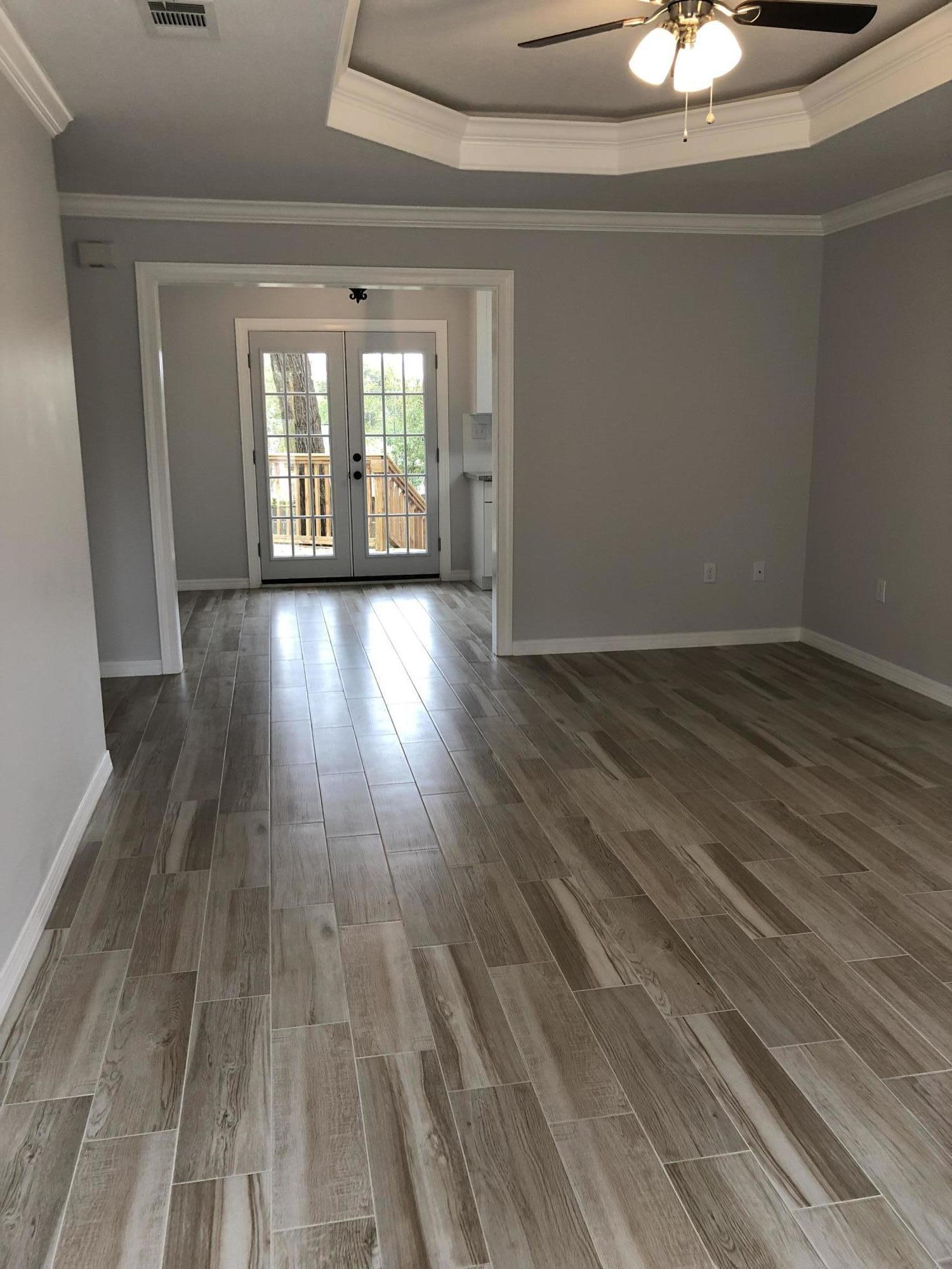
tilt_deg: -11.3
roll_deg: +0.5
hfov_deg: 49.7
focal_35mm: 28
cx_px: 476
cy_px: 634
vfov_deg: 63.4
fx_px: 1027
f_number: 1.8
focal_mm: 4
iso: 25
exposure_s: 1/30
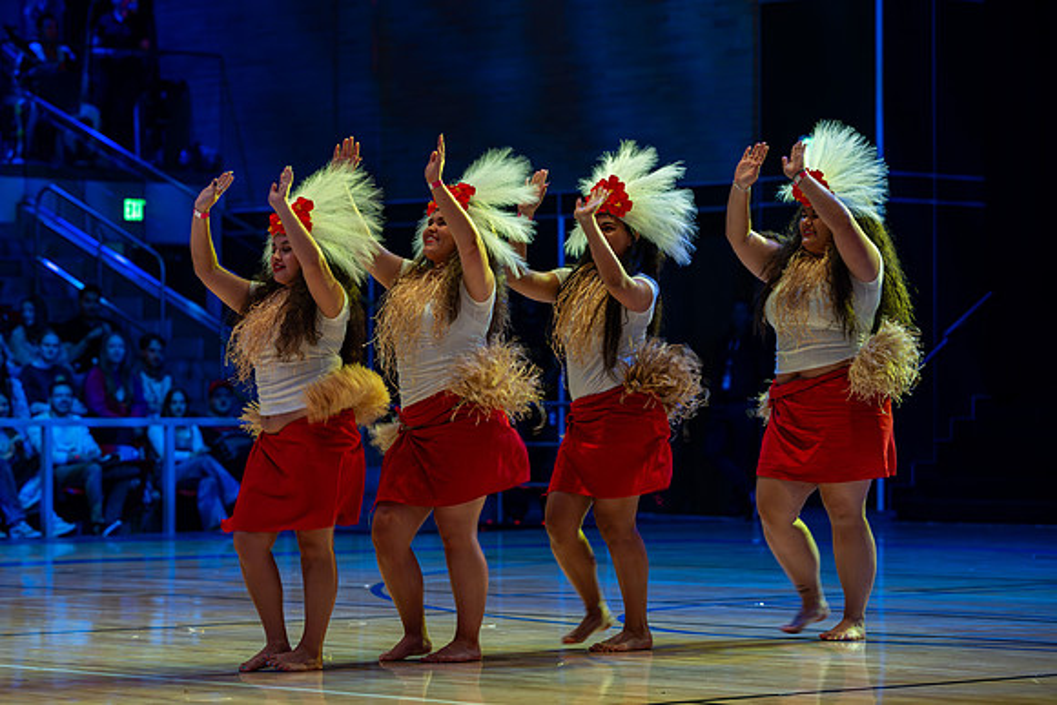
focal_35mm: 131
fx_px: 3833
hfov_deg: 15.7
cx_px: 457
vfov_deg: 10.5
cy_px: 332
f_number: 3.5
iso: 800
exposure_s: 1/60
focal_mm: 115
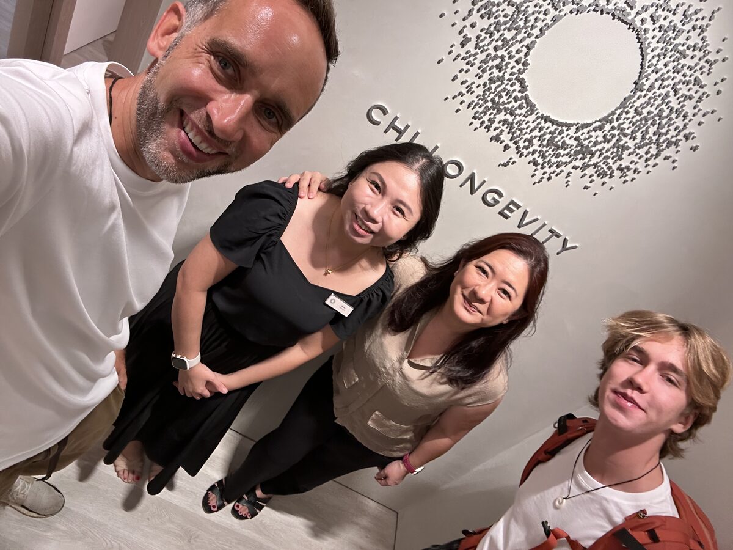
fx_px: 487
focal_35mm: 23
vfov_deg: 58.9
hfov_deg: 73.9
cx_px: 366
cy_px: 275
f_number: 1.9
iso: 80
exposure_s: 1/60
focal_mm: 2.69
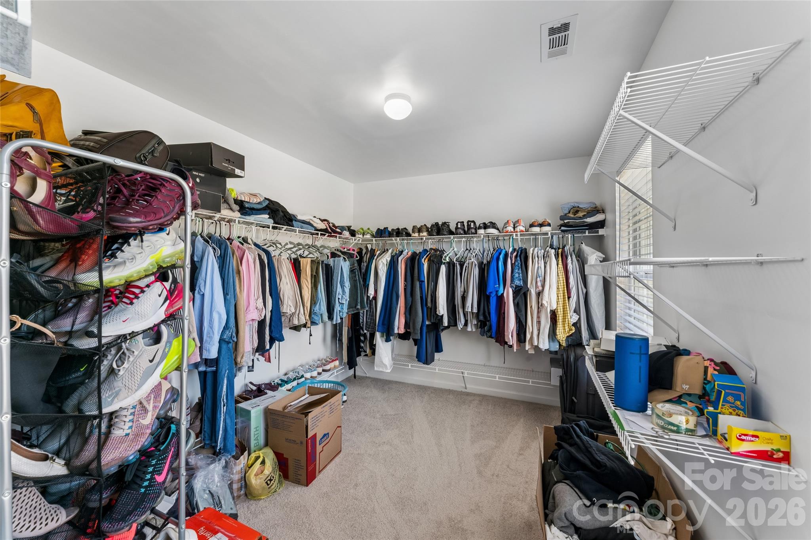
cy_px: 270
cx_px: 406
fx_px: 315
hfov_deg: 104.3
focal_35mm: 14
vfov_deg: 81.2
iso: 400
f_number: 13
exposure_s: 1/6
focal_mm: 14
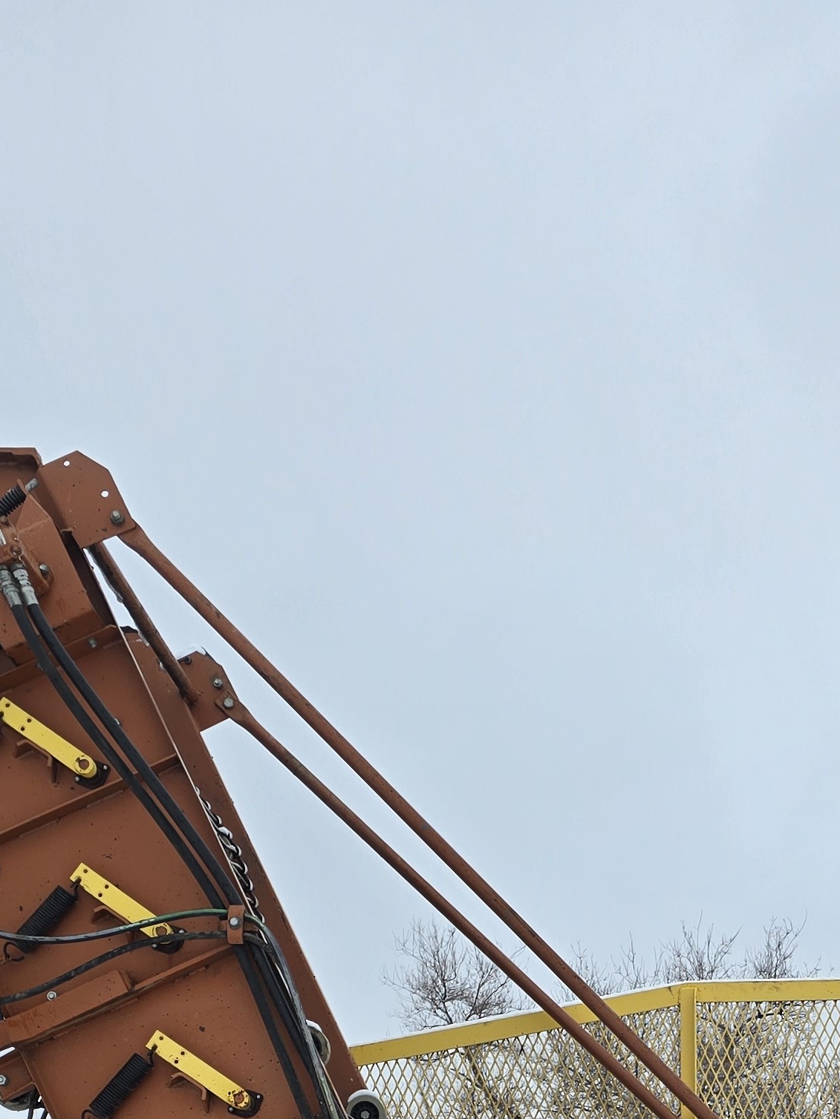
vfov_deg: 26.9
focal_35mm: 61
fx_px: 1974
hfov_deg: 23.6
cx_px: 680
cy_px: 1441
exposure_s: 1/717
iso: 12
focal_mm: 6.3
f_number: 1.7
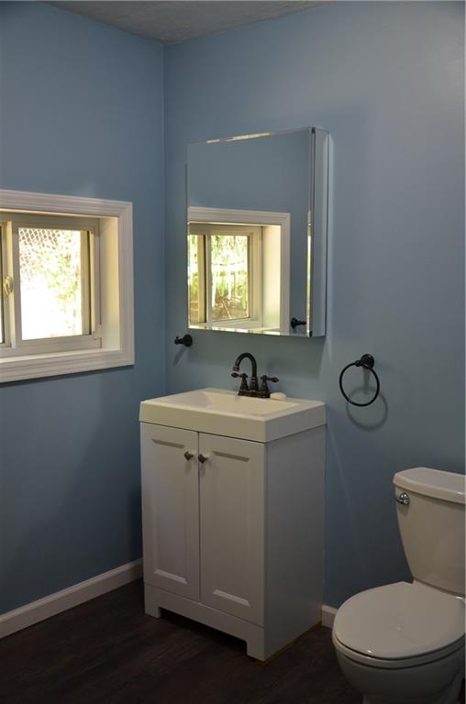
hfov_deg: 36.7
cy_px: 352
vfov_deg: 53.2
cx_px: 233
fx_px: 703
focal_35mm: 36
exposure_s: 1/30
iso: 250
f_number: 3.8
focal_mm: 24
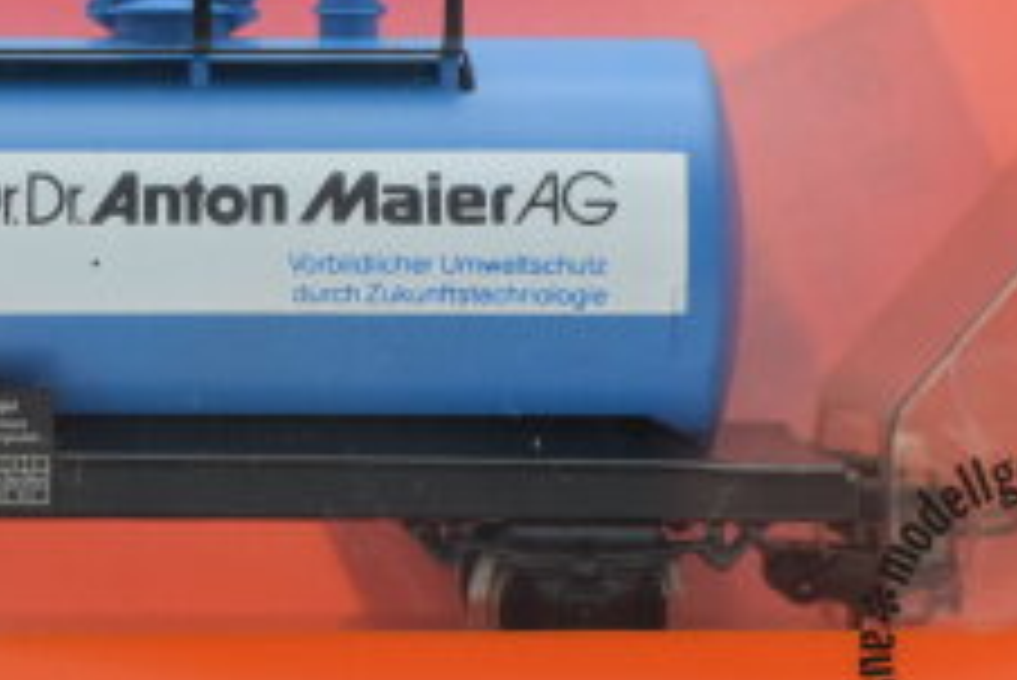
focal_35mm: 139
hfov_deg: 14.6
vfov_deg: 9.9
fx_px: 3938
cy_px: 448
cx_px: 176
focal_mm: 35
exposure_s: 1/125
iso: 640
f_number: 8
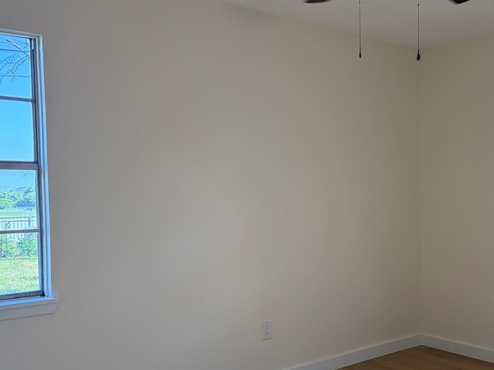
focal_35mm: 40
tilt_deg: -3.0
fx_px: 571
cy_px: 219
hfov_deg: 45.9
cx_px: 340
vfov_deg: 35.8
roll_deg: +0.3
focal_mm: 5.96
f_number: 1.6
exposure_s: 1/226
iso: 125
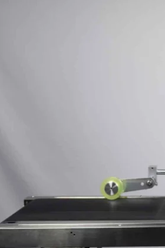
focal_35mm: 88
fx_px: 606
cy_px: 108
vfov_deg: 23.1
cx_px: 265
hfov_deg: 14.3
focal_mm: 37
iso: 500
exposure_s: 1/40
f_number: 4
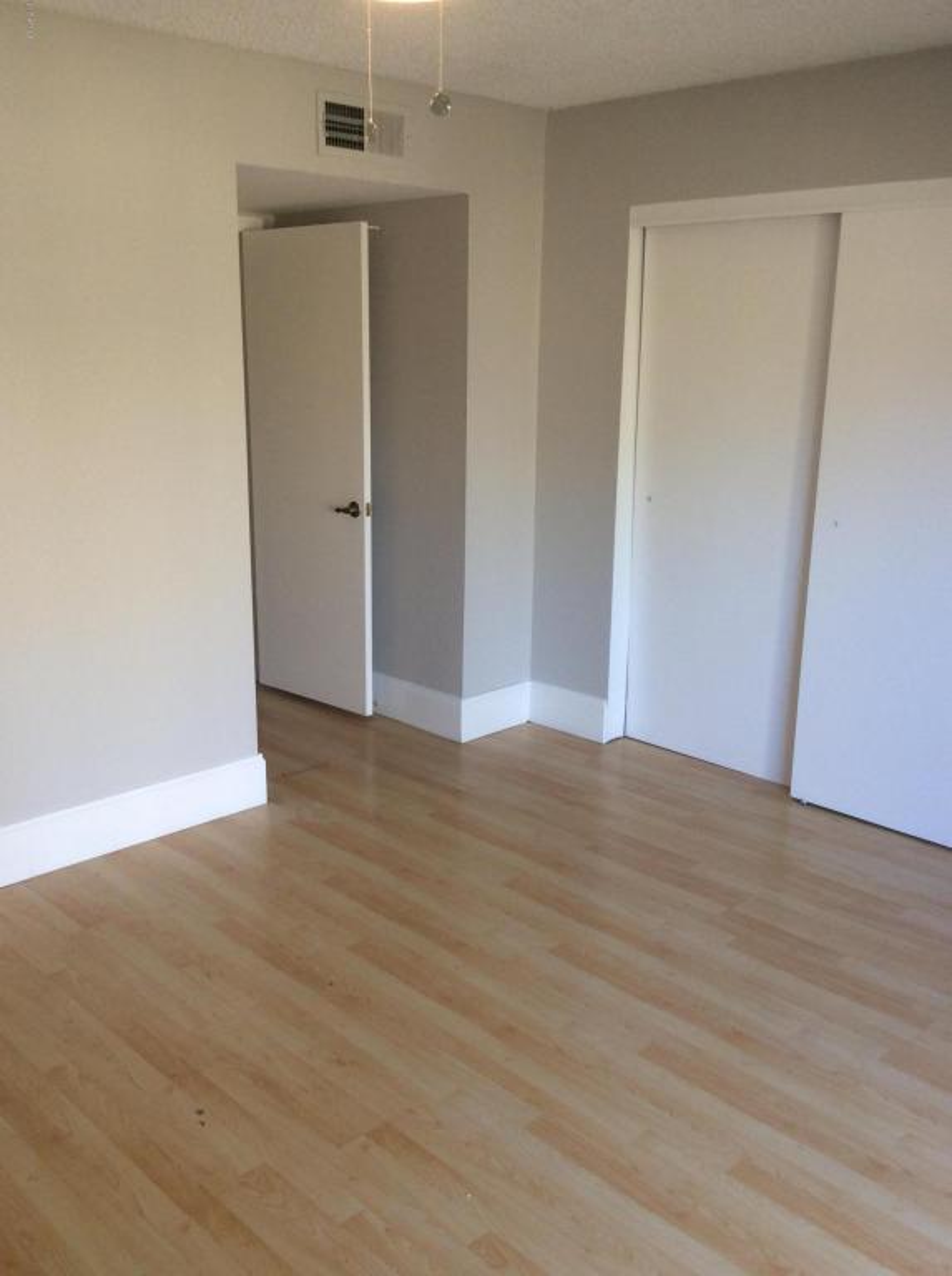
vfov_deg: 56.9
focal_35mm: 32
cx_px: 476
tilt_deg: -15.6
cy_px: 638
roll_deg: +0.3
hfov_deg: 44.0
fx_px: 1177
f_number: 2.4
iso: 40
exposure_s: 1/40
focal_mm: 3.3
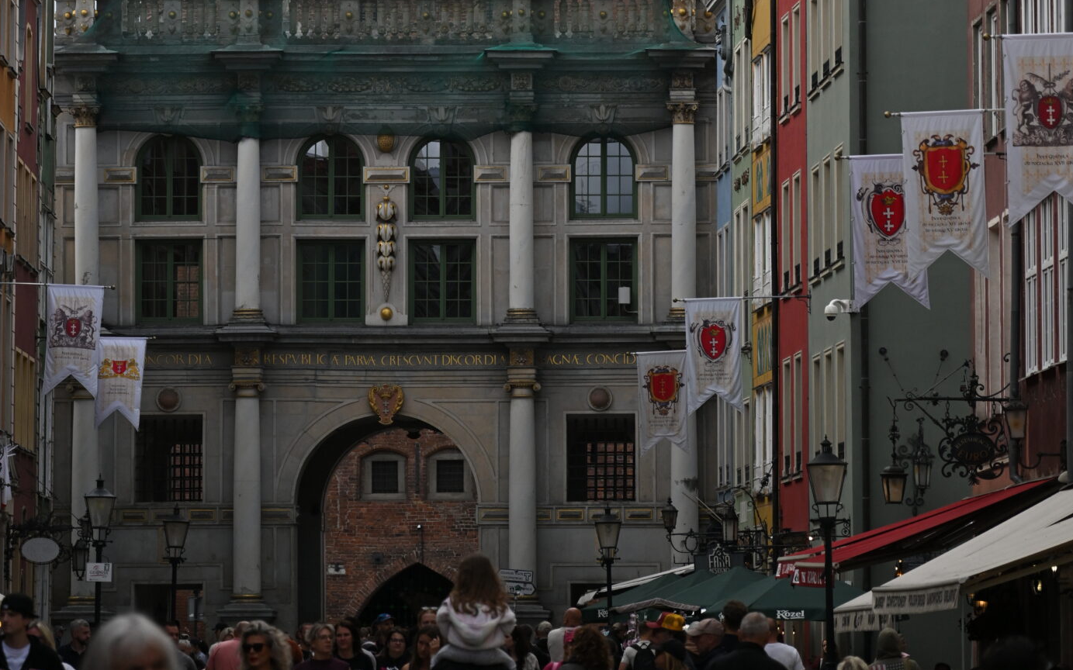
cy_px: -250
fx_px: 6345
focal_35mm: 217
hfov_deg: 9.7
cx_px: 419
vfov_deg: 6.0
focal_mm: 115
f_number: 4
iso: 400
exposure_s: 1/2500
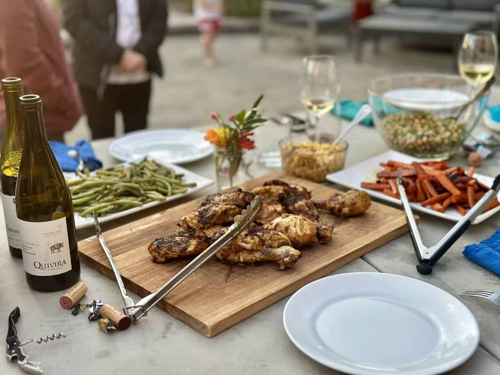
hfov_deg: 39.7
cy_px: 188
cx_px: 250
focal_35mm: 48
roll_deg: +1.1
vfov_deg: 30.3
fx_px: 693
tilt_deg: -21.8
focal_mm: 6.86
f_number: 1.78
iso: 80
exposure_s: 1/210
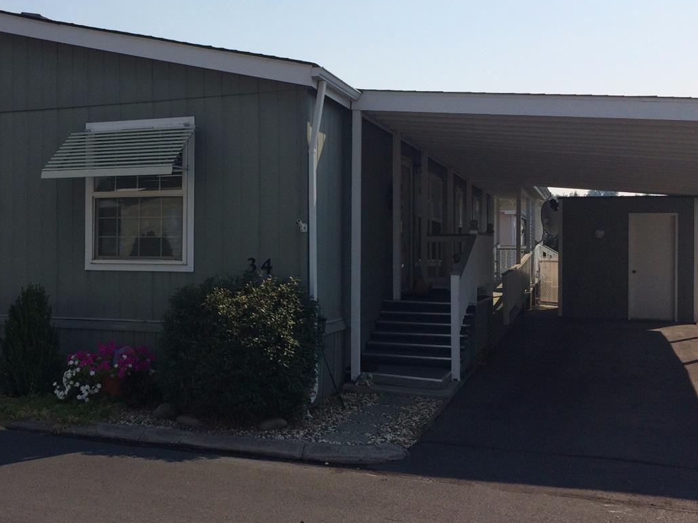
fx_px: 846
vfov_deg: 34.3
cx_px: 216
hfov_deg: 44.0
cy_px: 243
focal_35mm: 42
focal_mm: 4.15
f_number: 2.2
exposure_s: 1/4115
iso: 40
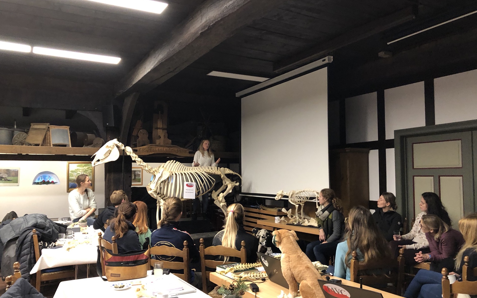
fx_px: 390
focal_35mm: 30
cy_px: 154
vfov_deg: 41.8
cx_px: 238
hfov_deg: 62.9
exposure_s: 1/17
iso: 100
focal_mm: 3.99
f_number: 1.8
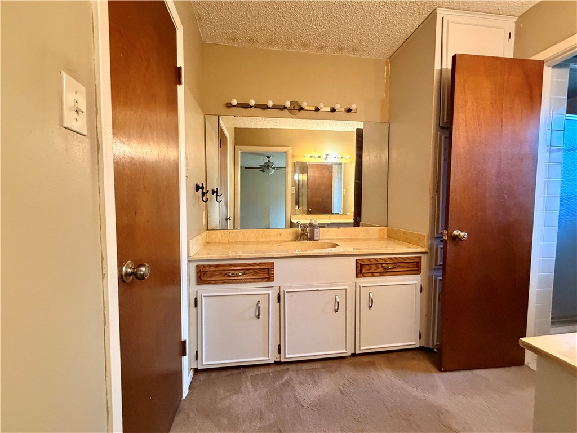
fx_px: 233
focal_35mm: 14
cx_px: 288
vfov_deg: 85.7
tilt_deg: -3.9
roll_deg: -2.6
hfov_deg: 102.1
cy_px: 216
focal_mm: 2.22
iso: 500
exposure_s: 1/60
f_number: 2.2
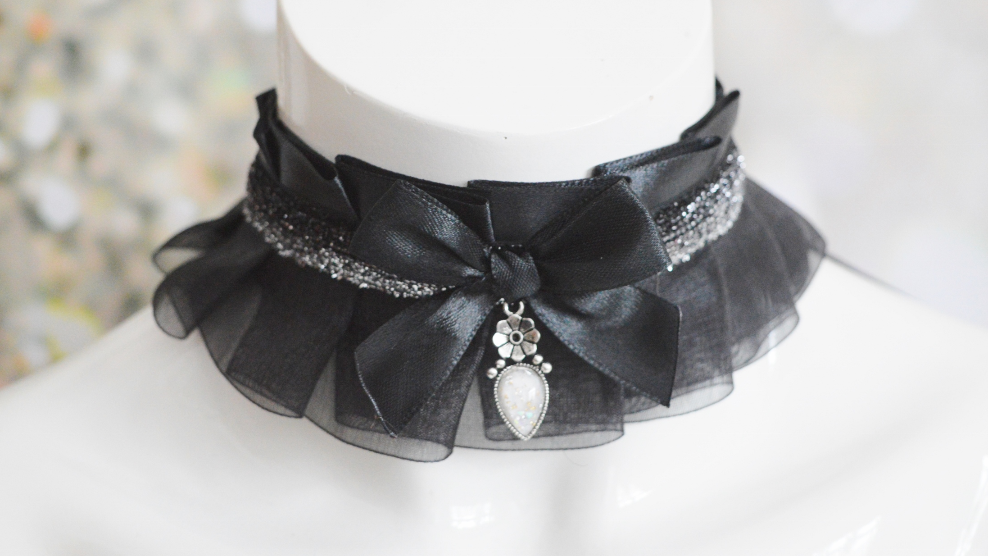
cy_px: 274
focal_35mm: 72
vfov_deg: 16.9
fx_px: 1874
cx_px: 490
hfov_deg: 29.5
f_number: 5
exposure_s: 1/80
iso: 2500
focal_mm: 45
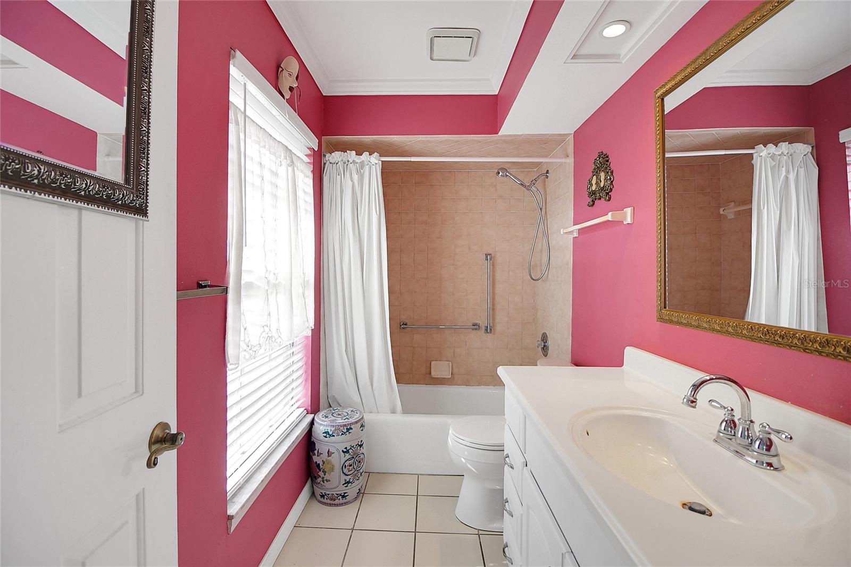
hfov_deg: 100.4
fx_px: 355
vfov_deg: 77.3
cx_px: 426
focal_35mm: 15
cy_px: 284
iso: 200
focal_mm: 10
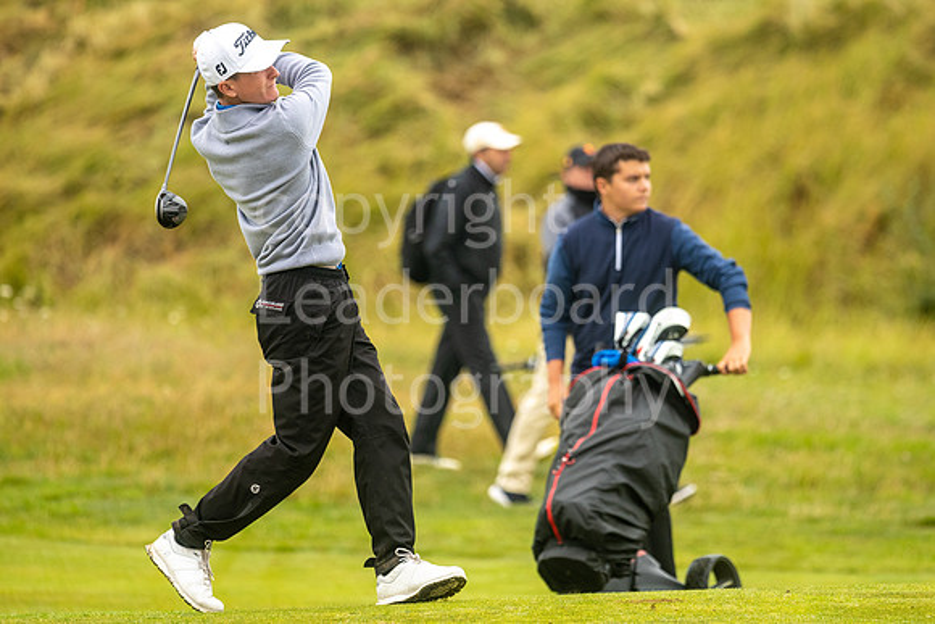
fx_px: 10937
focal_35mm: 421
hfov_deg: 4.9
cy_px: 305
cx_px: 553
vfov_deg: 3.3
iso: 400
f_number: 4
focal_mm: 300
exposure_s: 1/1000
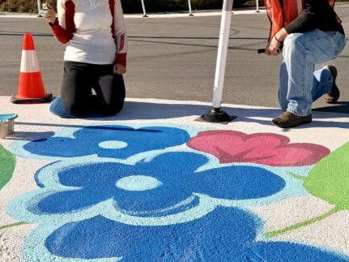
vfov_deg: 25.6
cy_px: 117
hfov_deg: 33.6
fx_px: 575
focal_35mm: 57
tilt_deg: -11.5
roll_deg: +0.5
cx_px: 219
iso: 80
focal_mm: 6.76
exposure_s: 1/5714
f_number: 1.78
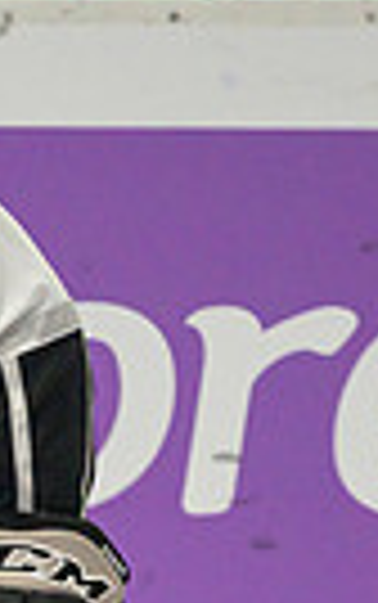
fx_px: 74622
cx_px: -578
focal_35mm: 4537
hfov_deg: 0.3
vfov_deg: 0.5
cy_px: 1274
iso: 2000
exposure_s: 1/640
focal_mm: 600
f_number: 4
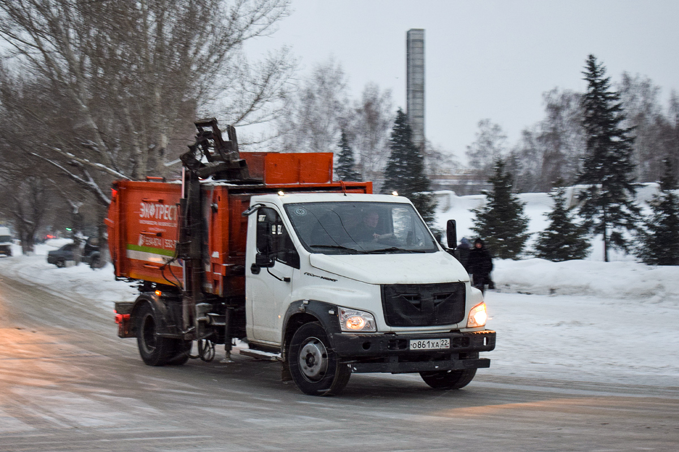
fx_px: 1273
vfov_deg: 20.2
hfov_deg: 29.9
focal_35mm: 68
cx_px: 340
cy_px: 226
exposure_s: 1/60
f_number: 5
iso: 800
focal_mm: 45
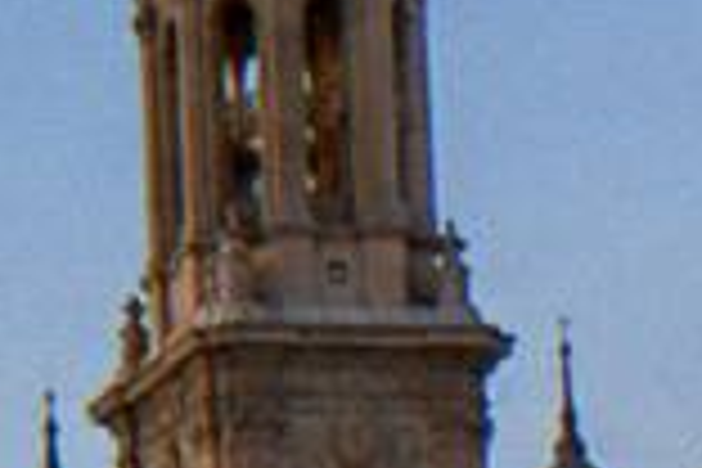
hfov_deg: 8.6
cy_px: 1102
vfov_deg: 5.9
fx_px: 4368
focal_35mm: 224
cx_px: -778
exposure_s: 1/60
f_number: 6.3
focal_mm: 35
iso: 1600
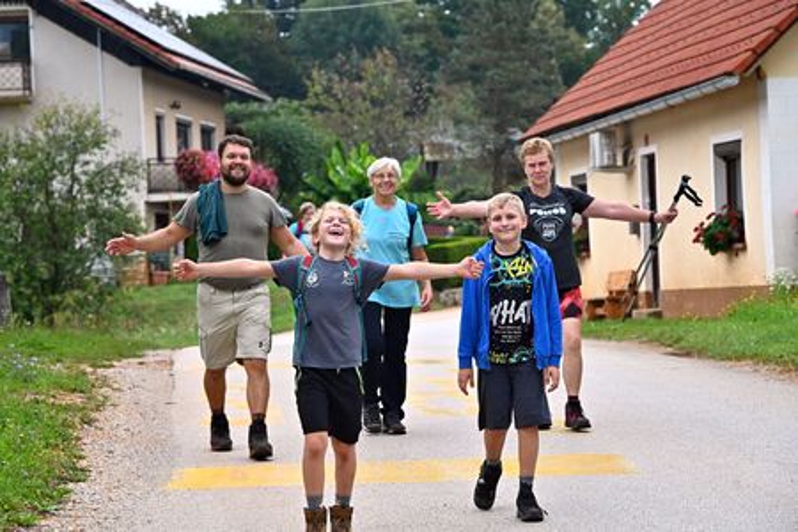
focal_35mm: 135
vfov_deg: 10.2
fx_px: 2992
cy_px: 266
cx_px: 399
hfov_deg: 15.2
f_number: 7.1
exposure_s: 1/2500
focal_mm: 135
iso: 1600
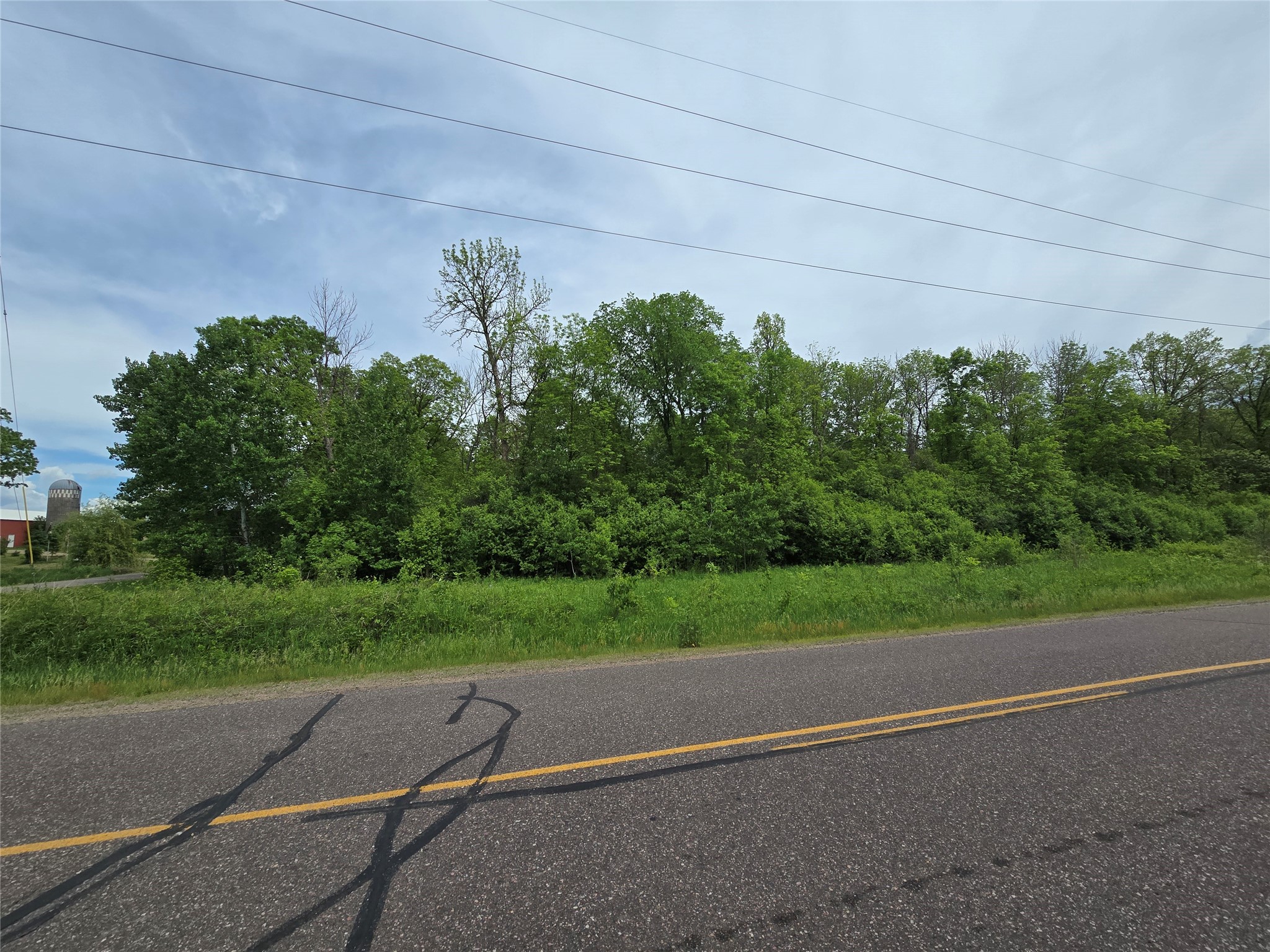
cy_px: 476
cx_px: 635
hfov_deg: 106.2
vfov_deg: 89.9
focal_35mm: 13
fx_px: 477
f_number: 2.2
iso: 50
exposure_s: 1/3092
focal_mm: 2.2
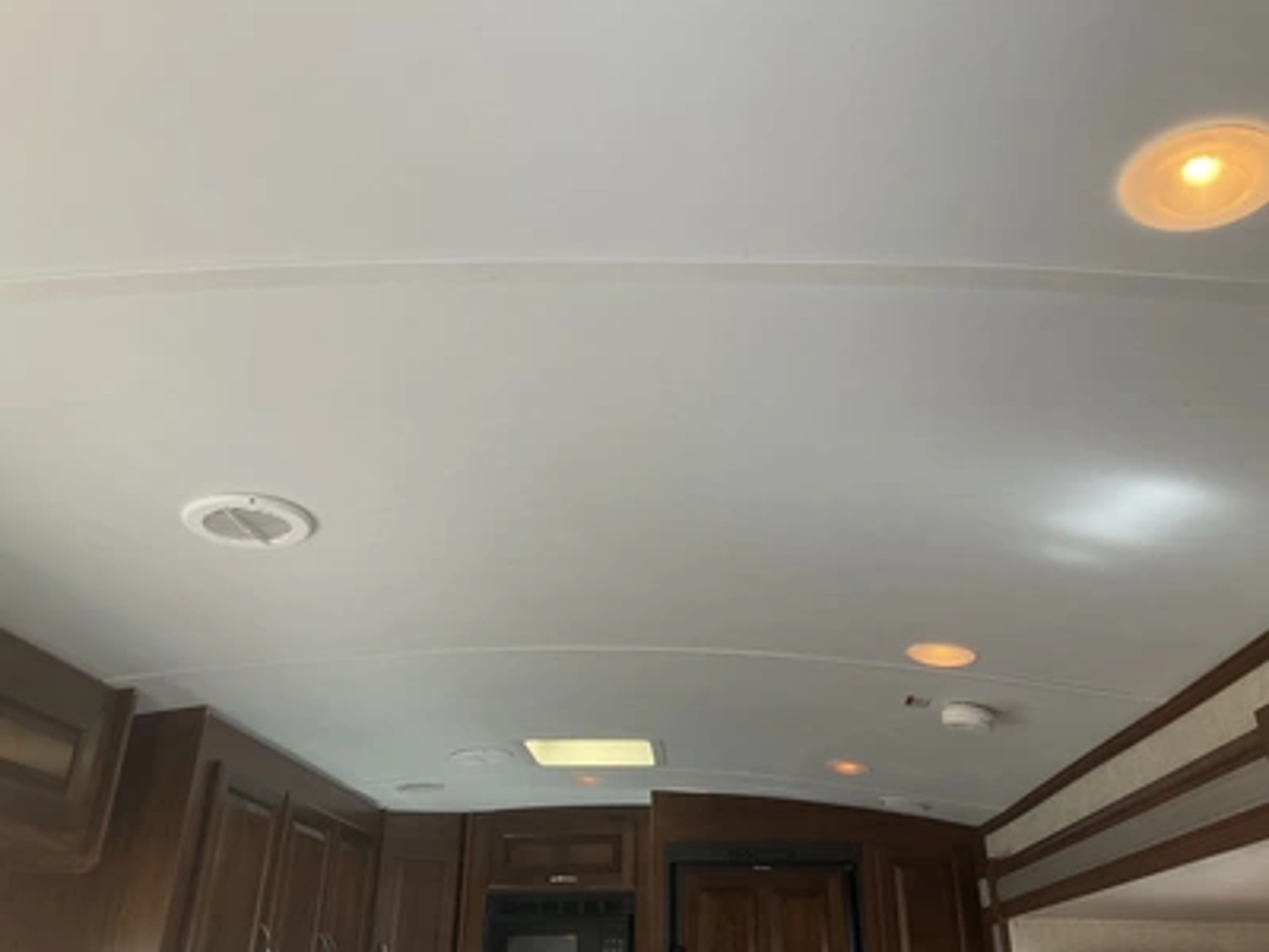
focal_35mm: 29
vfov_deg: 48.2
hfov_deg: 61.7
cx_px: 634
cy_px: 476
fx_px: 1063
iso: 64
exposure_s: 1/122
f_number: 1.8
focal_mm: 3
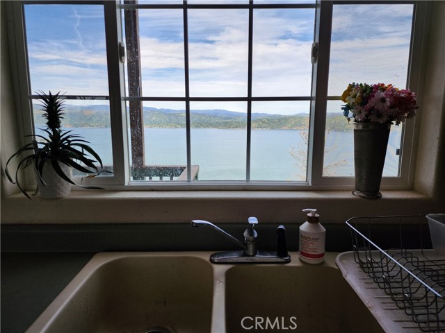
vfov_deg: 58.9
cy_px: 166
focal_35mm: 23
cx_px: 222
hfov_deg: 73.9
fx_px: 296
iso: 12
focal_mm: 6.4
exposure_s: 1/221
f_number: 1.8
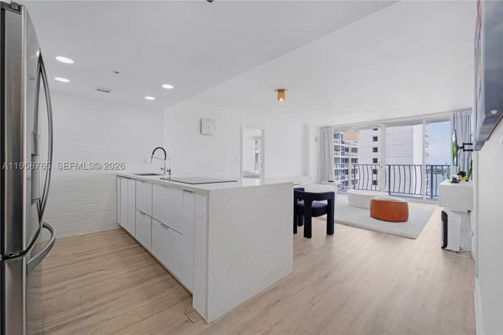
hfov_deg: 104.3
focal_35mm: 14
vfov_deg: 81.2
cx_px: 252
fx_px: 196
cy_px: 168
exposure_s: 1/15
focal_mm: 14
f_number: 8
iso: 100
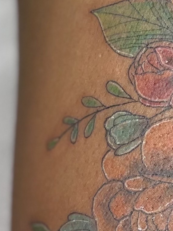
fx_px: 913
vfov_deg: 14.4
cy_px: 153
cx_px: 215
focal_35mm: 137
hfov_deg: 10.6
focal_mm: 4.2
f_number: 1.6
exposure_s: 1/654
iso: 32
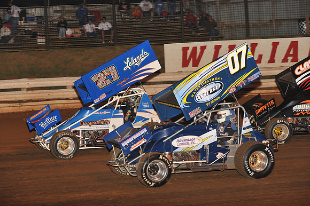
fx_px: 964
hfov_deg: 18.3
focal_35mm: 112
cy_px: 103
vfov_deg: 12.2
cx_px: 155
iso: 1000
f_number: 6.3
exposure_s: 1/320
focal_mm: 112
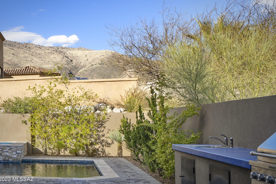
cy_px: 91
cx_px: 139
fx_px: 161
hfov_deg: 81.2
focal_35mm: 21
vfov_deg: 59.5
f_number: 9
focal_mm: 20
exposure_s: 1/80
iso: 100
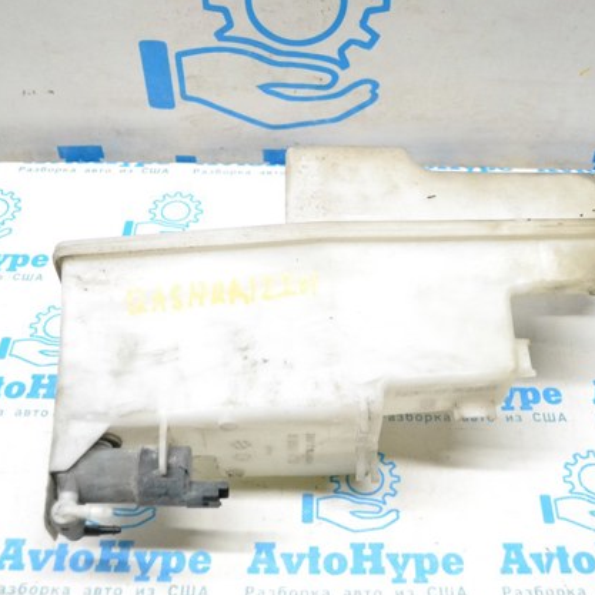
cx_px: 350
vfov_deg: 39.2
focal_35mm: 43
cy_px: 300
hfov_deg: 39.0
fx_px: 836
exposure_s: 1/1000
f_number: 4
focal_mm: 22
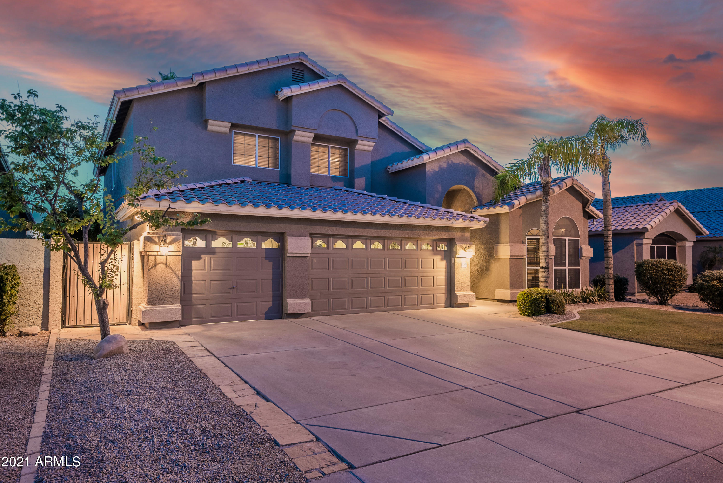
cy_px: 242
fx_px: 482
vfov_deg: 53.2
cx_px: 362
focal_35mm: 24
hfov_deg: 73.7
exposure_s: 1.6
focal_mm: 24
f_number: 4
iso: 160
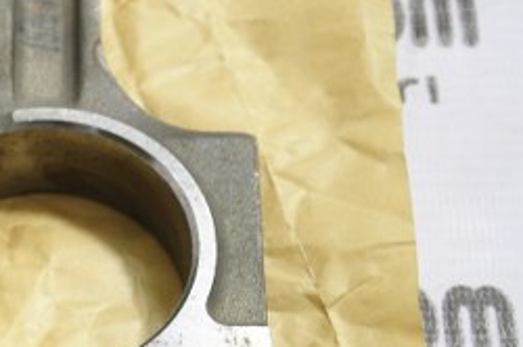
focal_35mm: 173
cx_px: 2
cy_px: 182
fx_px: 2510
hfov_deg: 11.8
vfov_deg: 7.9
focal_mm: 32
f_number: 4.2
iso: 200
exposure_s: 1/15
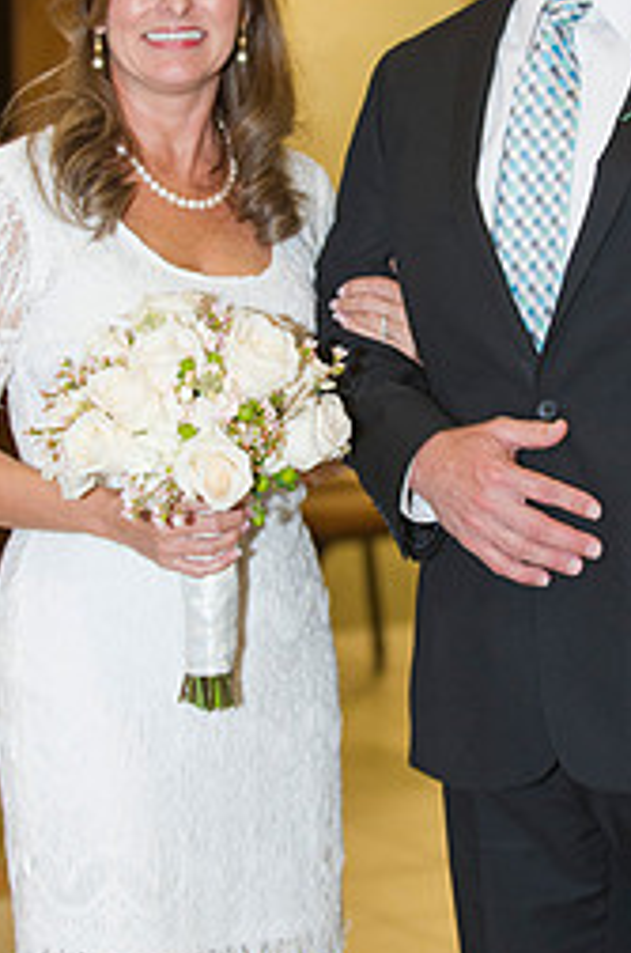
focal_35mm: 125
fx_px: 3300
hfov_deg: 10.9
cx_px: 410
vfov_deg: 16.4
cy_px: 378
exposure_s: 1/100
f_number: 2.8
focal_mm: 70
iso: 1600
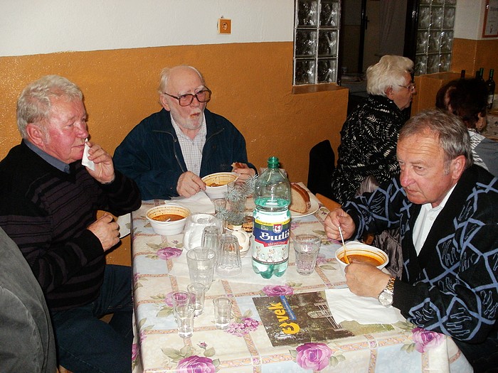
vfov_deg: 39.7
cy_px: 186
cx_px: 249
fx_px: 518
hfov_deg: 51.4
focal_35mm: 36
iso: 400
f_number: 3.5
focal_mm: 6.3
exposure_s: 1/250
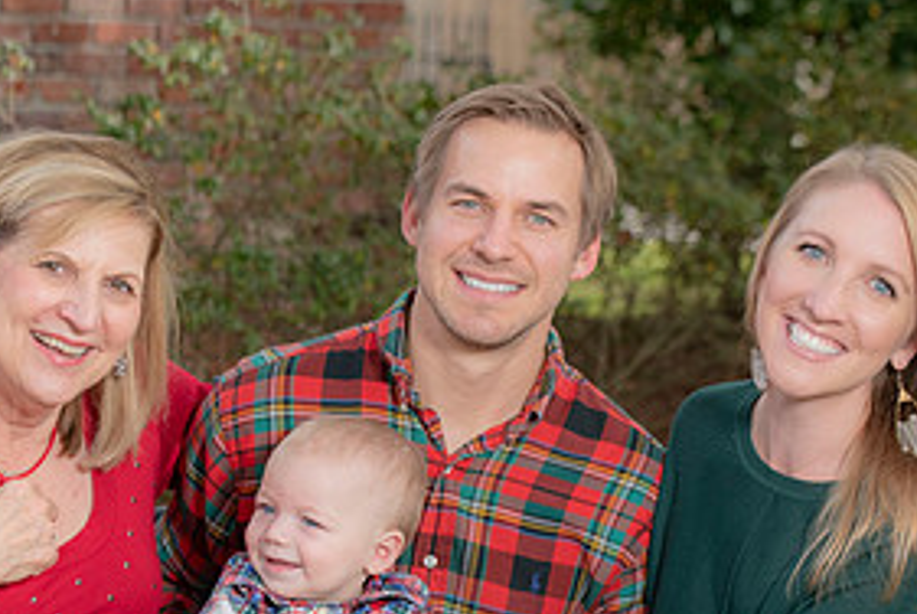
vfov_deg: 8.1
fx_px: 4309
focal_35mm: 169
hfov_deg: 12.1
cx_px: 454
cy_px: 537
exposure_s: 1/200
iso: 320
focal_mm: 82
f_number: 5.6
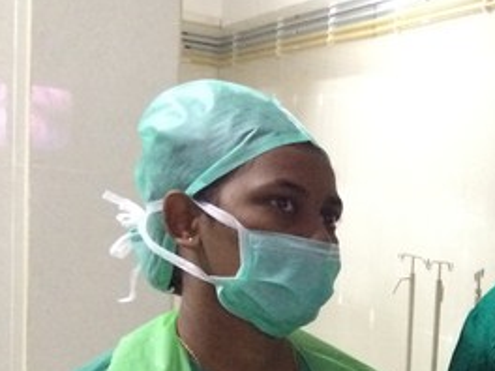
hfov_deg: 19.7
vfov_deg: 15.7
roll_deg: -7.6
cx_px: 712
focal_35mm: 88
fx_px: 1258
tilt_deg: -12.3
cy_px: 521
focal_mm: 4.15
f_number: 2.2
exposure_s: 1/17
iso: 500
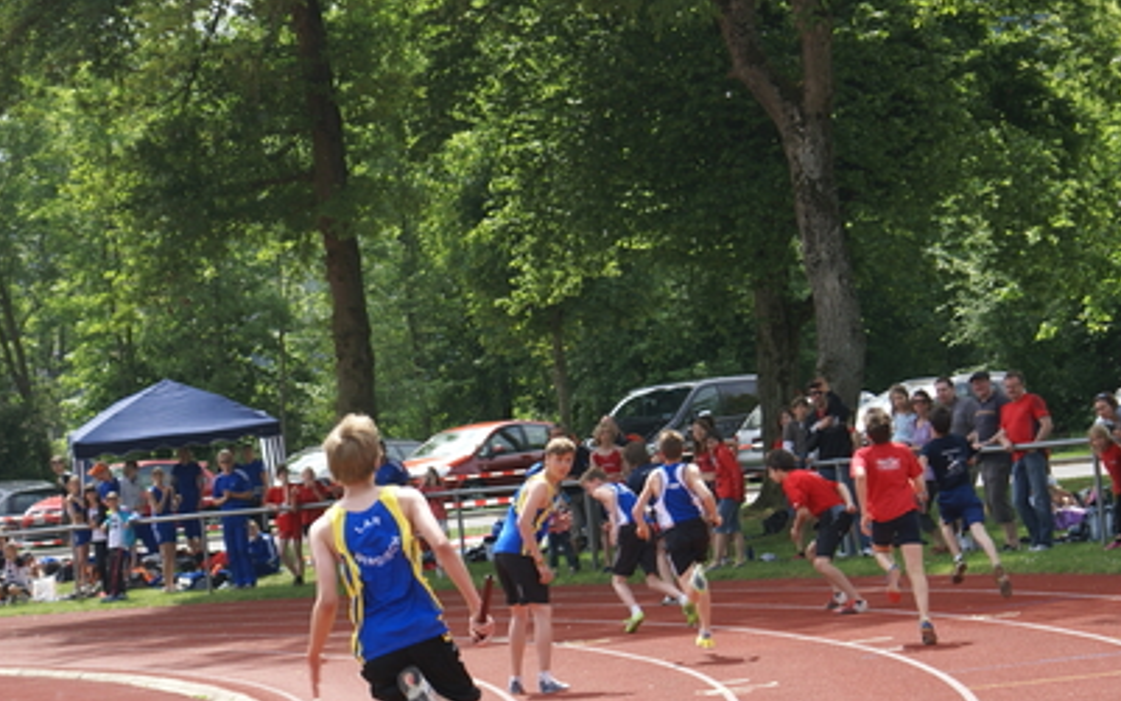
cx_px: 604
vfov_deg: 9.1
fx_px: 4401
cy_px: 416
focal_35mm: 144
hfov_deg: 14.5
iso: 100
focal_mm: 70
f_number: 6.3
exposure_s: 1/250
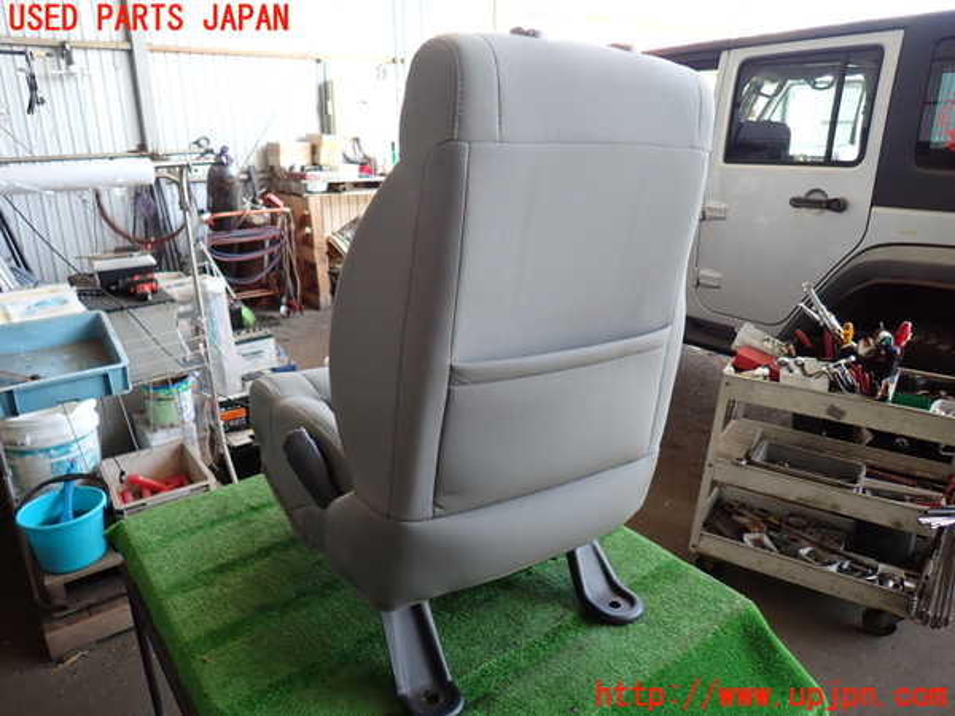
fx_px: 690
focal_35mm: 25
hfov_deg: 69.4
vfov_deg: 54.9
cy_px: 358
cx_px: 478
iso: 100
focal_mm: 4.5
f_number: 2
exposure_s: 1/80
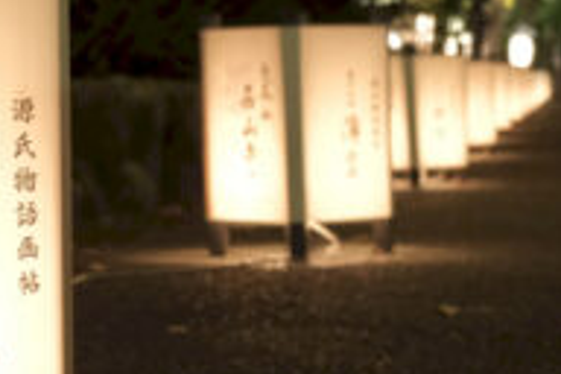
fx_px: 1854
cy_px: 295
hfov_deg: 17.2
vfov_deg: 11.5
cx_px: 263
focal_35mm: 119
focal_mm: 25.4
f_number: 3.6
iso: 1600
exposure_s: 1/4
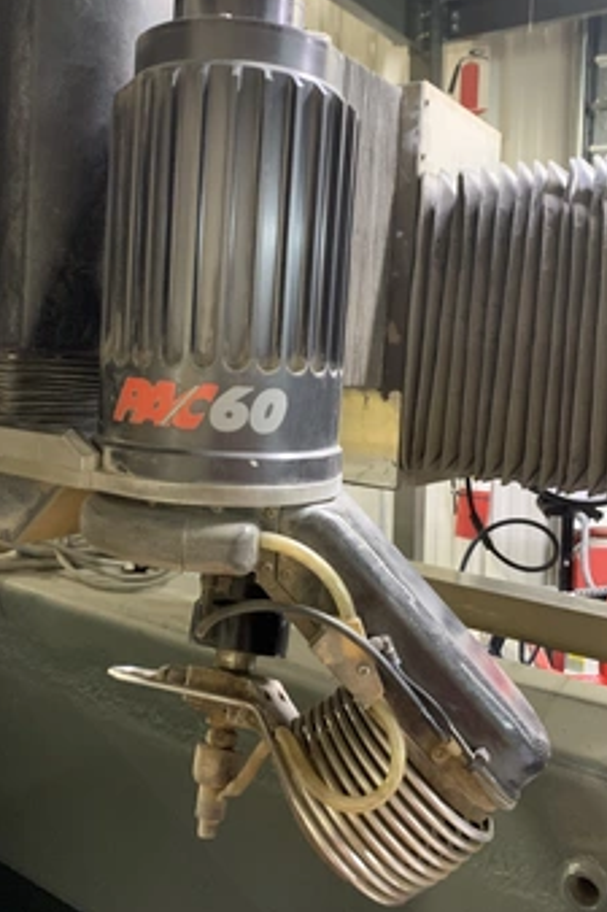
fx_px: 810
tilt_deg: -2.8
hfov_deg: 41.1
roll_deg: -1.4
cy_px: 410
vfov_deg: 58.6
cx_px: 294
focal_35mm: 32
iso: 500
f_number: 1.8
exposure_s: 1/30
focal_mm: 4.25
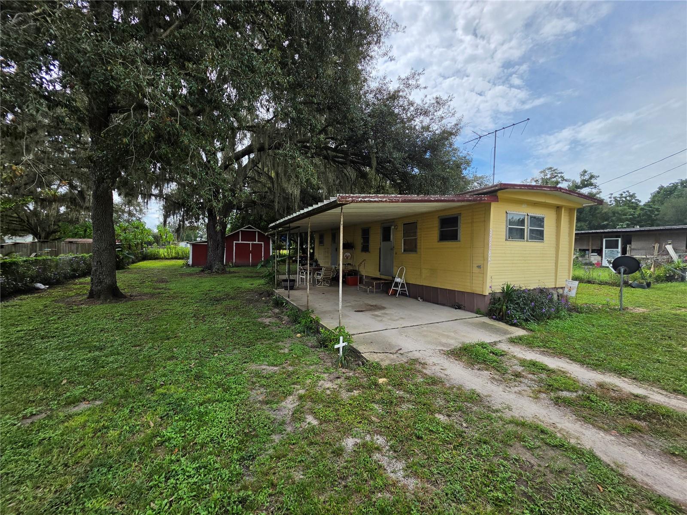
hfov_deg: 106.2
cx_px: 344
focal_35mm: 13
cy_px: 258
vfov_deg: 89.9
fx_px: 258
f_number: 1.9
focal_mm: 2.2
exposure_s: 1/2204
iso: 40
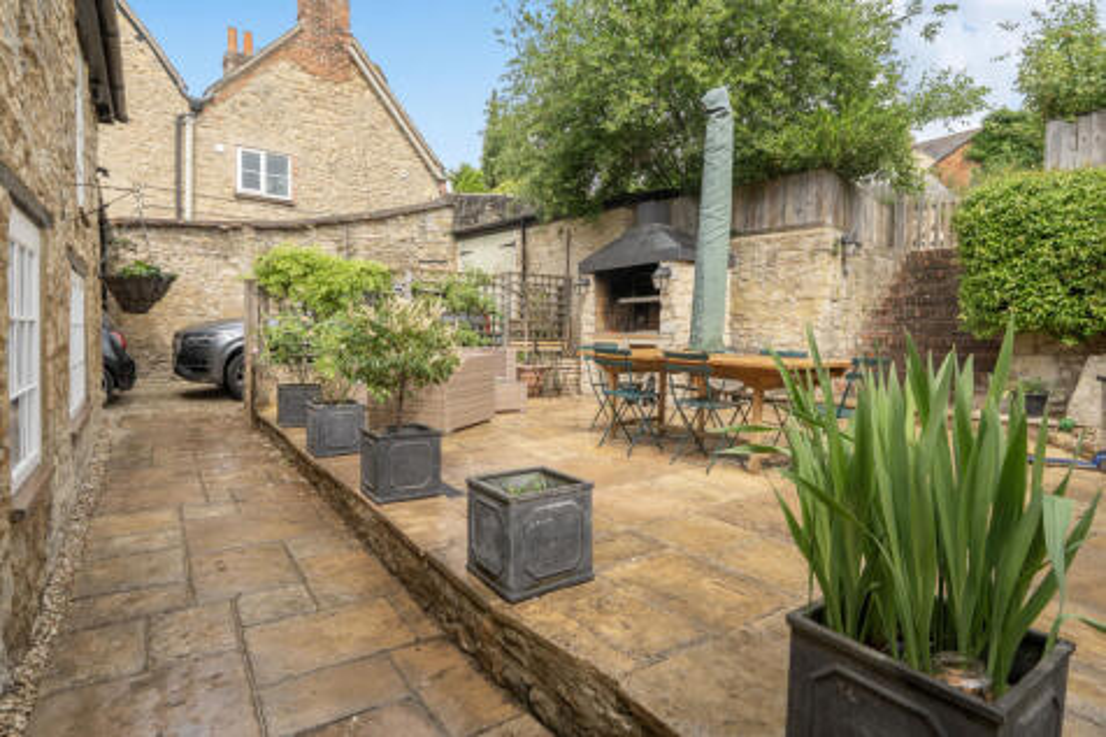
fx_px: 553
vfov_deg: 67.3
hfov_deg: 90.0
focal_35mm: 18
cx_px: 553
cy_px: 368
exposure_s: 1/500
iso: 400
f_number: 8
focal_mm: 12
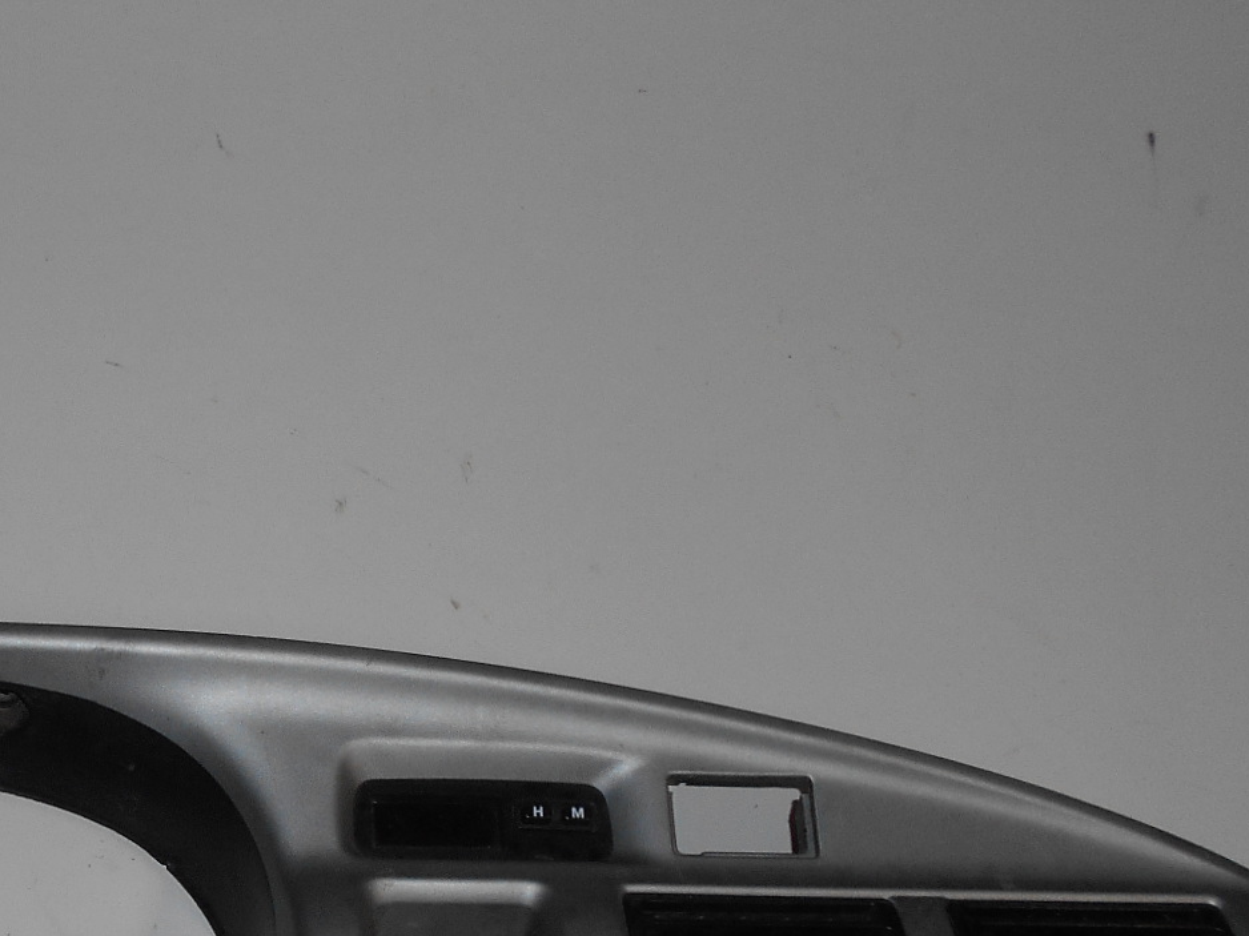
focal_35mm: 63
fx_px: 2273
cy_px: 825
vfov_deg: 22.7
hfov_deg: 29.0
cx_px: 43
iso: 80
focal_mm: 4.6
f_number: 3.2
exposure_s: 1/25
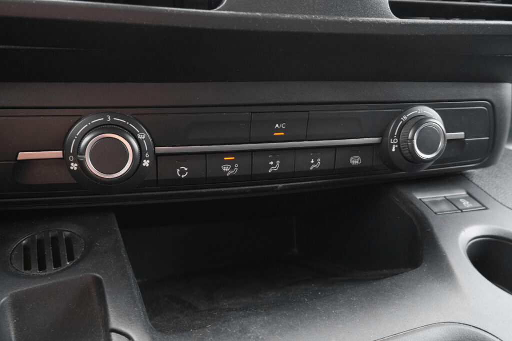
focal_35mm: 30
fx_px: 427
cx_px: 256
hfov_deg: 61.9
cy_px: 170
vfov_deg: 43.6
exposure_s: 1/30
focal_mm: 20.3
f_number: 8
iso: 1600
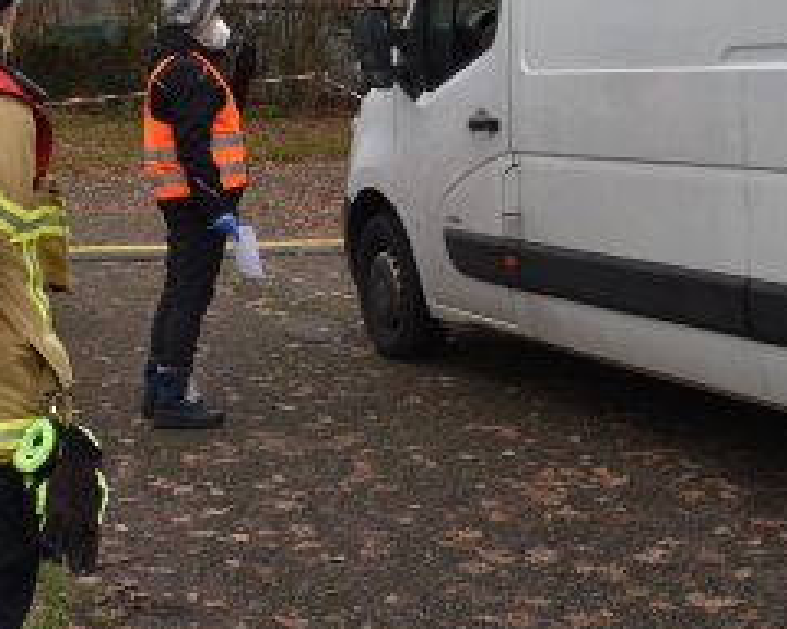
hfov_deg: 25.3
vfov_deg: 20.2
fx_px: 1747
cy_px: 118
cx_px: 285
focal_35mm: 75
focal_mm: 20
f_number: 5.6
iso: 400
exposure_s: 1/125
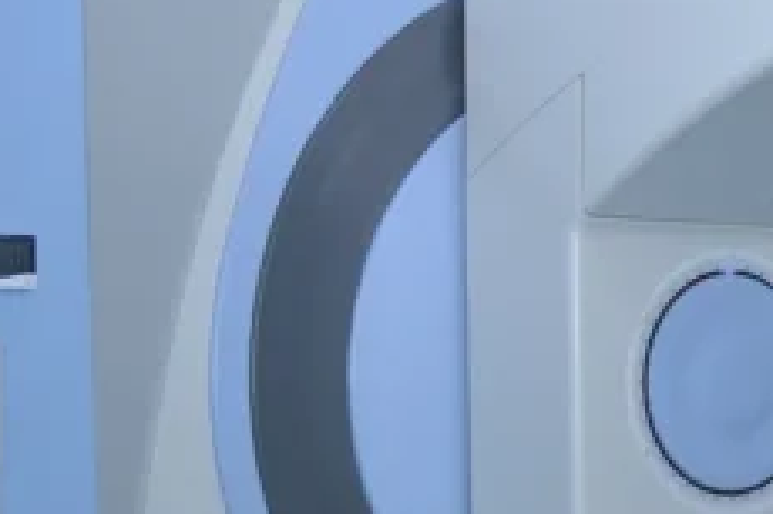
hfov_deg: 16.7
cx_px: 1207
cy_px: 443
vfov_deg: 12.4
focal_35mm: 110
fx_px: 2360
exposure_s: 1/125
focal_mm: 22
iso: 320
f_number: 3.5
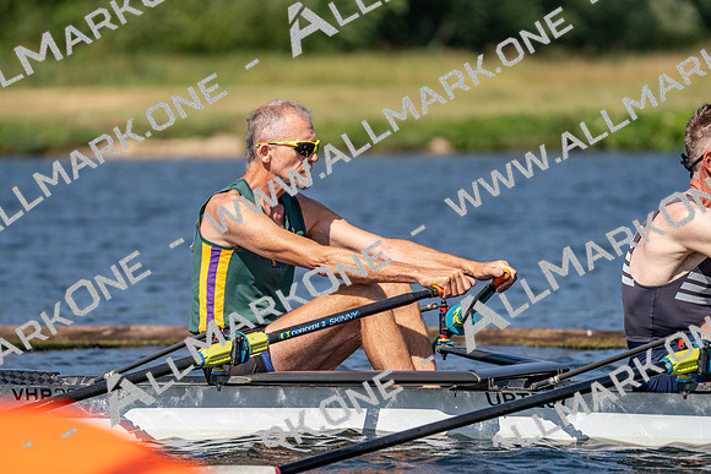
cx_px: 356
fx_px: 6973
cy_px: 237
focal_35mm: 353
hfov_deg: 5.8
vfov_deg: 3.9
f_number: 6.3
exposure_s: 1/2000
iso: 200
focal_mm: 353
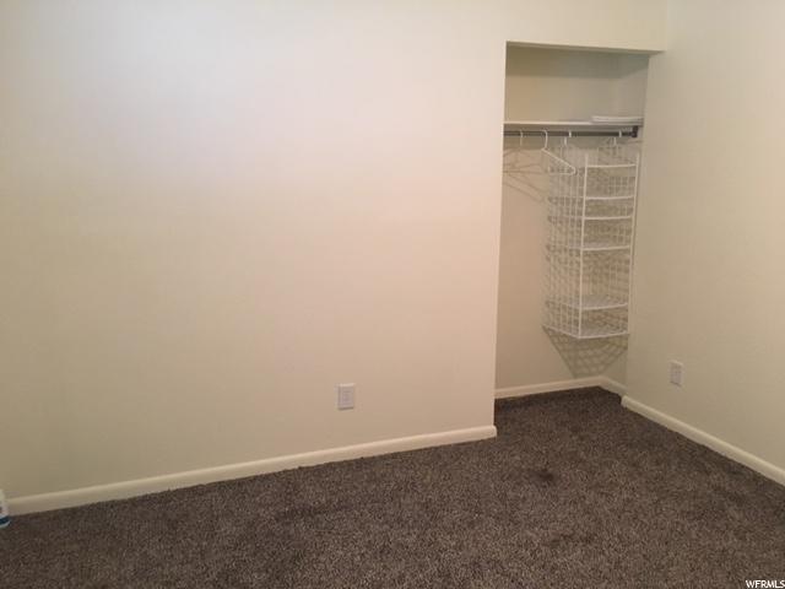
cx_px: 392
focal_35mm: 29
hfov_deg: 61.7
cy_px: 294
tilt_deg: -11.0
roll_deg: +0.0
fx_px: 658
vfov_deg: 48.2
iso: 200
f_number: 2.2
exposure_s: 1/17
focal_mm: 4.15
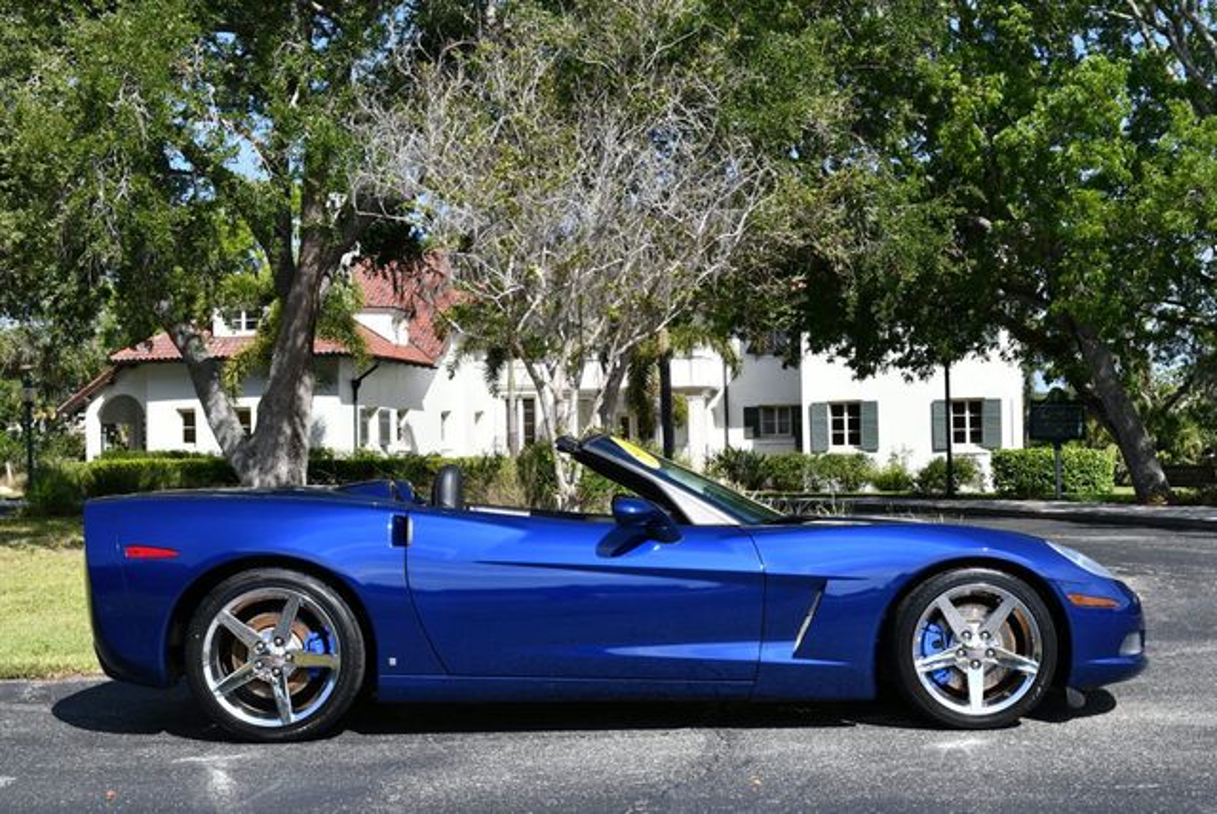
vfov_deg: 28.1
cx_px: 608
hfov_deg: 41.1
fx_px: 1624
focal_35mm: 48
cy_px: 407
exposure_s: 1/250
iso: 110
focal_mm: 24
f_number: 8
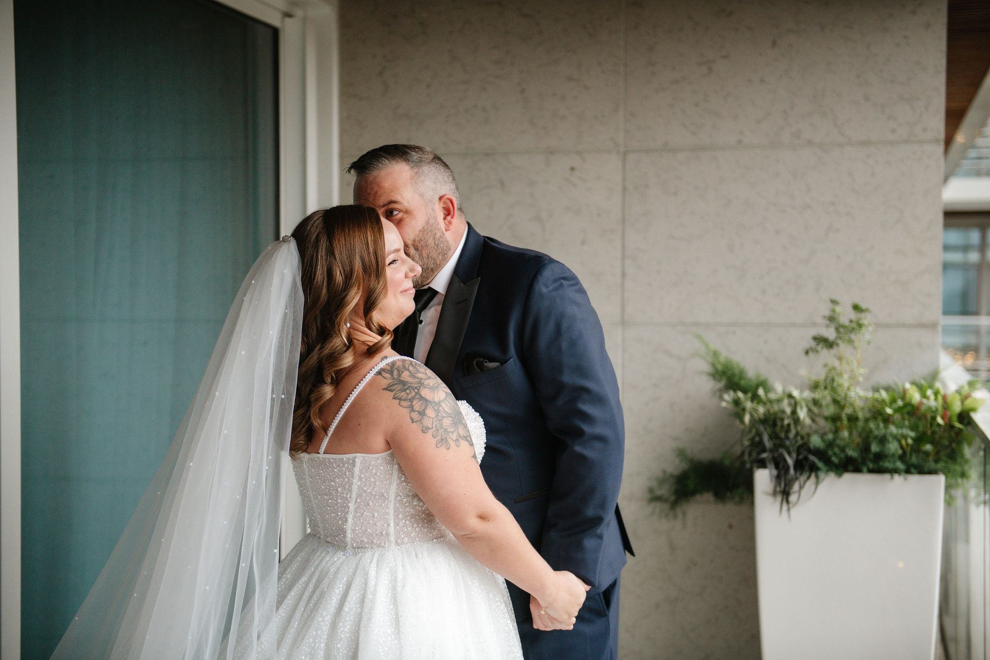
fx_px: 1512
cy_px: 330
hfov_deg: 36.2
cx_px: 495
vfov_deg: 24.6
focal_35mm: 55
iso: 1600
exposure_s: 1/250
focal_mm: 55
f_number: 2.8
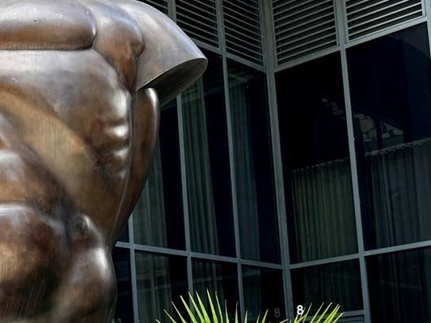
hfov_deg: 24.6
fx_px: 897
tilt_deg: +5.6
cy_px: 327
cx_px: -82
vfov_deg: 19.8
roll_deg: +2.0
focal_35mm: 72
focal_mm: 6.76
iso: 80
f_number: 1.78
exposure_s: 1/522
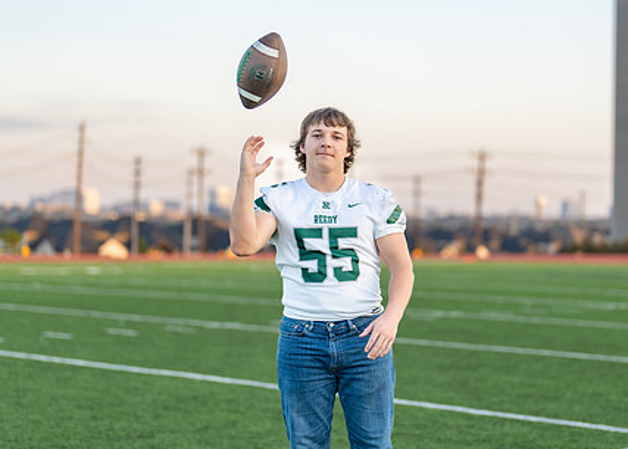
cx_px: 374
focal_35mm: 85
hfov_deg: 23.4
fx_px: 1516
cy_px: 240
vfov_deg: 16.8
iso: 100
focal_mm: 50
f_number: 1.2
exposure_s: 1/1000
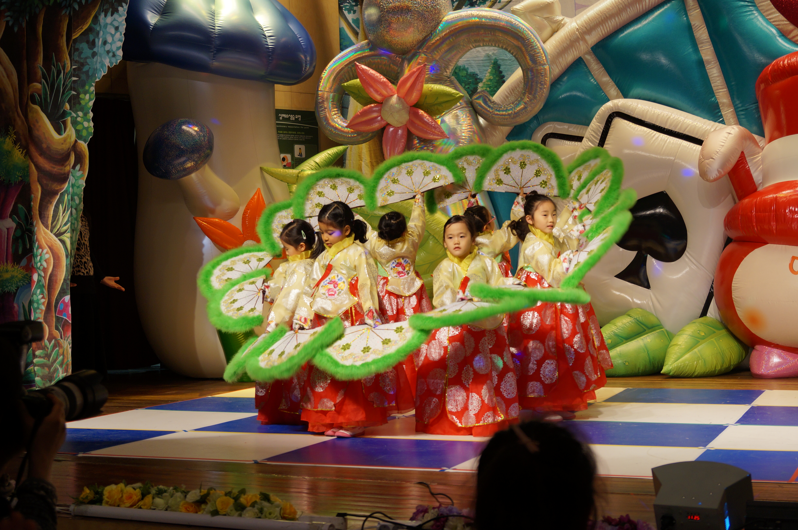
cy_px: 265
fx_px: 1162
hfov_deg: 37.9
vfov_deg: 25.7
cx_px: 399
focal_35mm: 52
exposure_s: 1/60
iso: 200
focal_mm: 35
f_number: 5
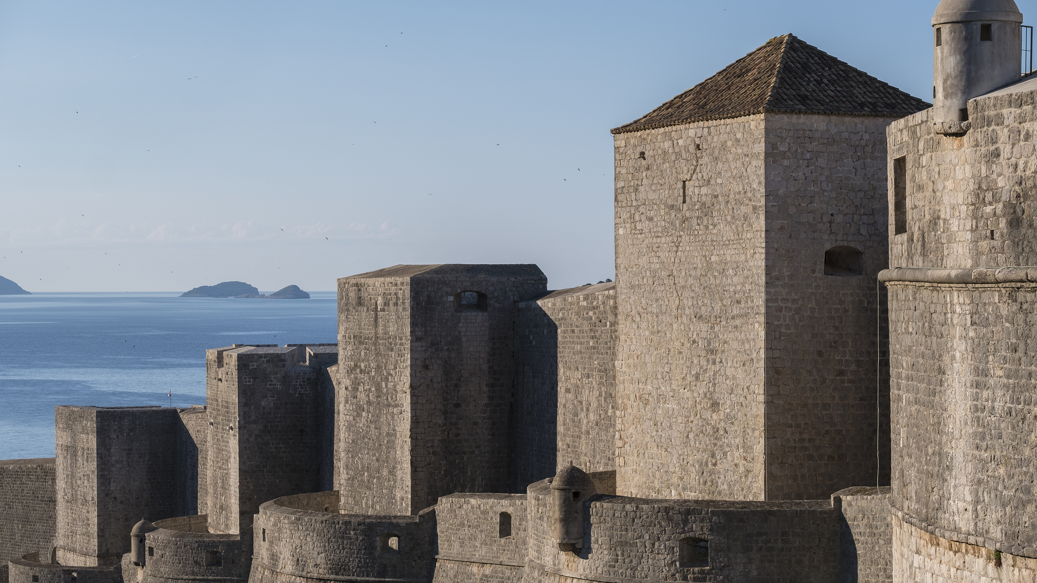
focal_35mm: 79
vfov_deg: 15.3
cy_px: 282
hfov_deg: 26.9
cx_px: 520
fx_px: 2172
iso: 200
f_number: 5.6
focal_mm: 50
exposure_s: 1/1000
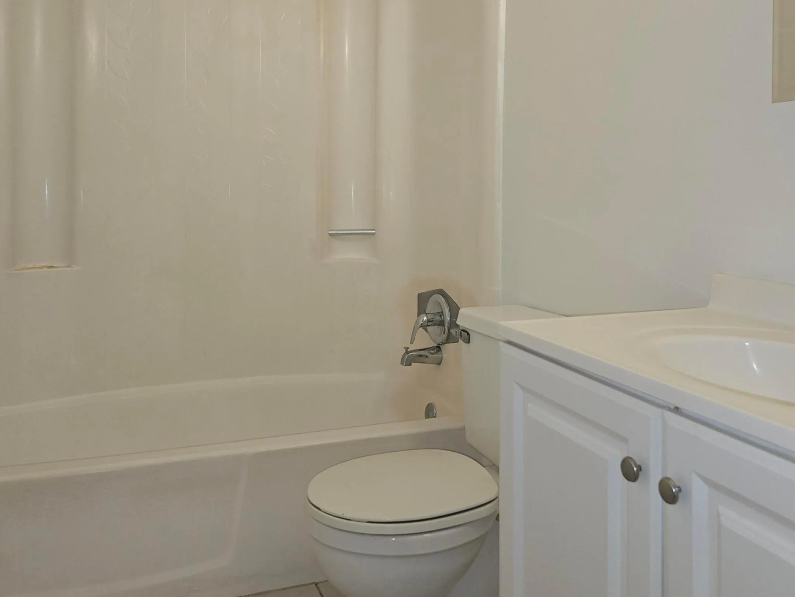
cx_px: 376
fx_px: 735
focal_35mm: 32
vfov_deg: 43.6
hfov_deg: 56.8
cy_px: 201
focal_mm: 6.3
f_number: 1.7
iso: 64
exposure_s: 1/60
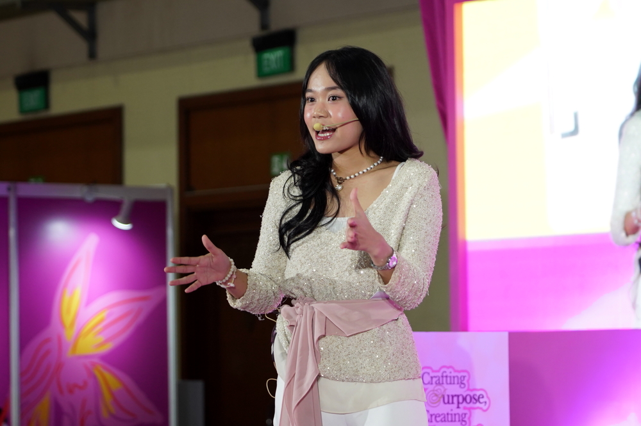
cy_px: 213
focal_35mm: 157
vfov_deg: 8.7
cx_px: 320
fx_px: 2793
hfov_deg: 13.1
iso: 1250
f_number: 4
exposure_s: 1/200
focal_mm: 105
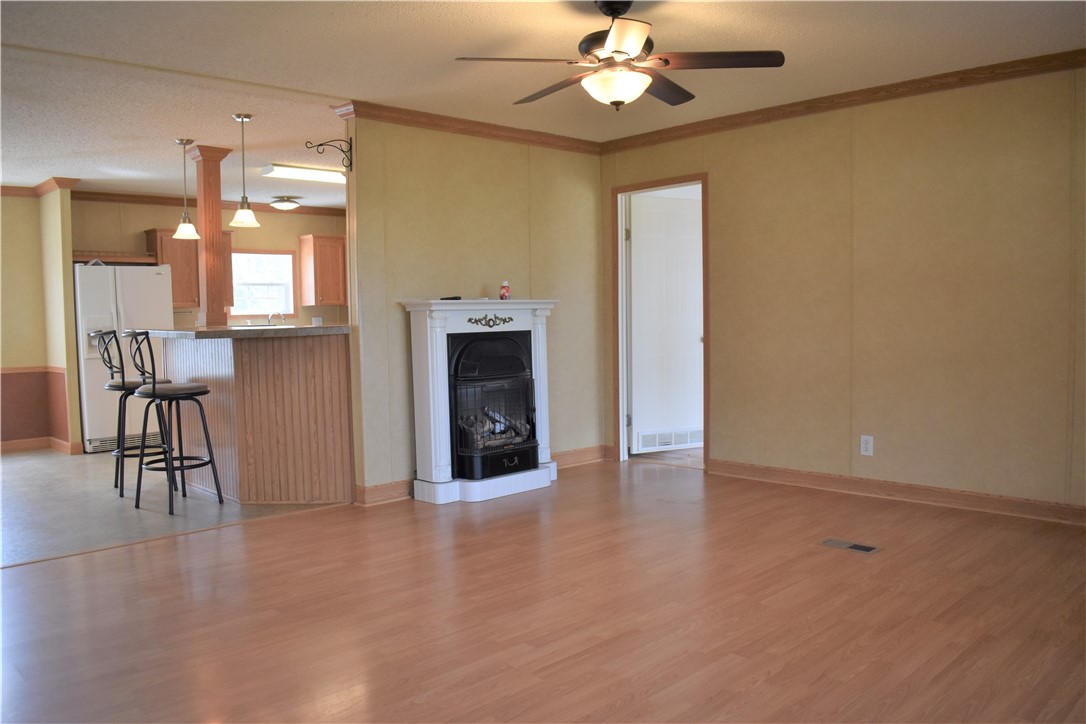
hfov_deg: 67.4
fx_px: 814
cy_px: 362
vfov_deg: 47.9
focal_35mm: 27
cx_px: 543
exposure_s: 1/200
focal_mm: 18
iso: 800
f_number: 3.5
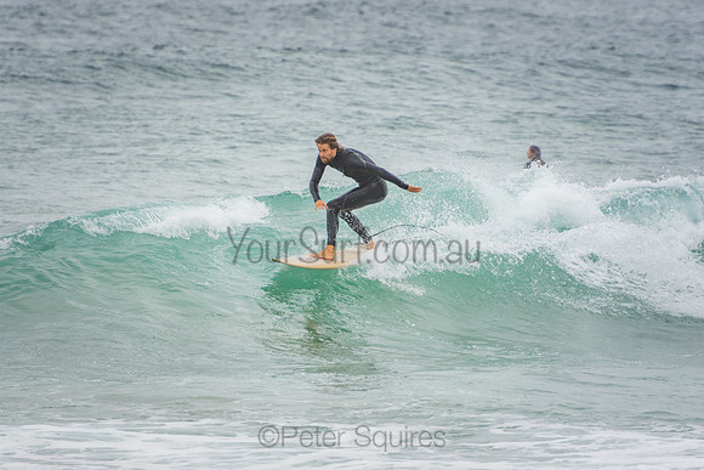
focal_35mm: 585
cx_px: 352
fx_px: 11442
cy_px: 235
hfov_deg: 3.5
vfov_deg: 2.4
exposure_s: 1/1600
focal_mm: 390
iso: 320
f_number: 5.6
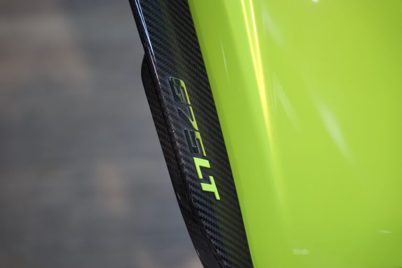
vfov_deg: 19.5
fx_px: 782
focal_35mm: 70
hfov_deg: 28.8
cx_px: 201
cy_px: 134
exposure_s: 1/100
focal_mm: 70
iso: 1000
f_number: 2.8
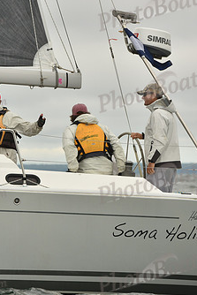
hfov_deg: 4.0
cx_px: 53
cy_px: 148
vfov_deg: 5.9
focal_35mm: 347
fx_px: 2845
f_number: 8
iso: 320
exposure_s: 1/800
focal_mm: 200
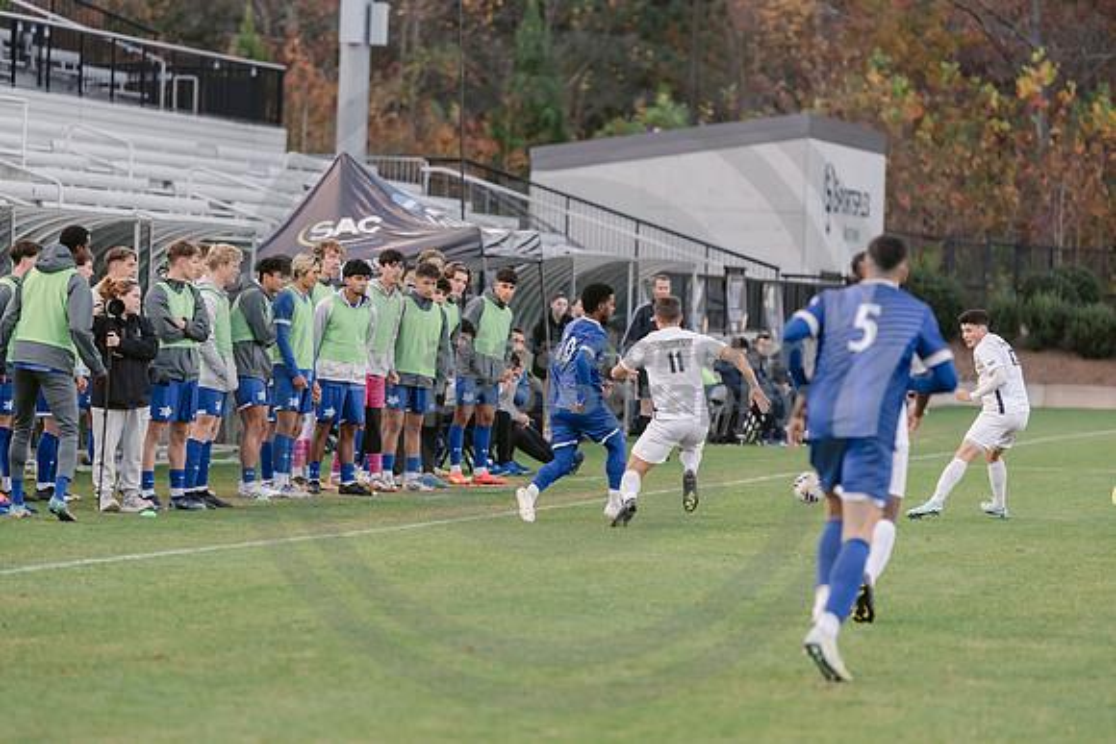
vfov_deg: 6.9
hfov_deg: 10.3
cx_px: 558
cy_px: 372
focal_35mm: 200
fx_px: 6201
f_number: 3.5
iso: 1250
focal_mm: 200
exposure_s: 1/1000
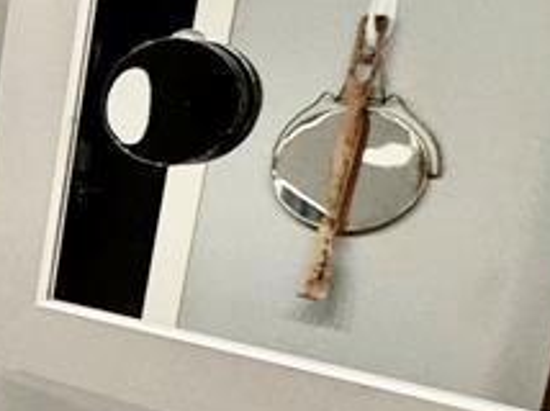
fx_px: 1063
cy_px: 218
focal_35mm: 67
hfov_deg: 17.6
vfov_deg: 21.9
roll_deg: -2.0
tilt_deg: -8.6
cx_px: -612
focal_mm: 2.22
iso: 160
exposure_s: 1/60
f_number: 2.2
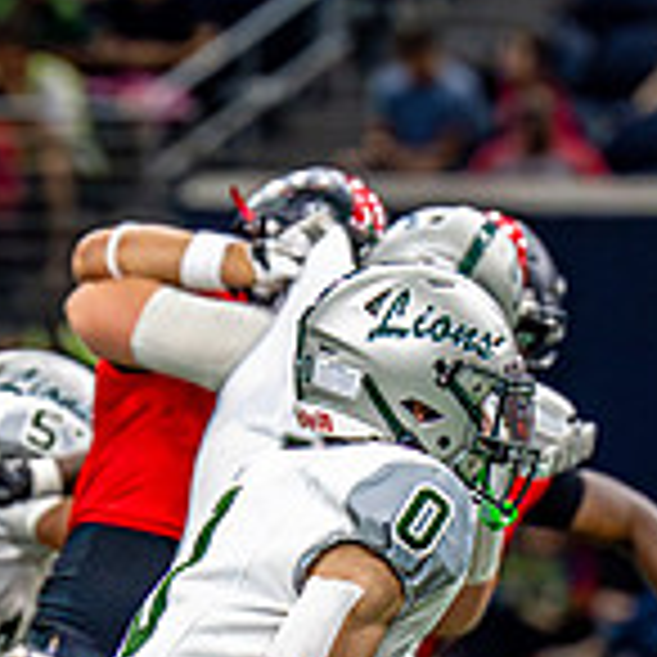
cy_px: 635
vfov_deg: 2.1
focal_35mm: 842
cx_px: 316
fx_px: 18080
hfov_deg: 2.1
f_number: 2.8
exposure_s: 1/2000
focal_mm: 156
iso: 4000
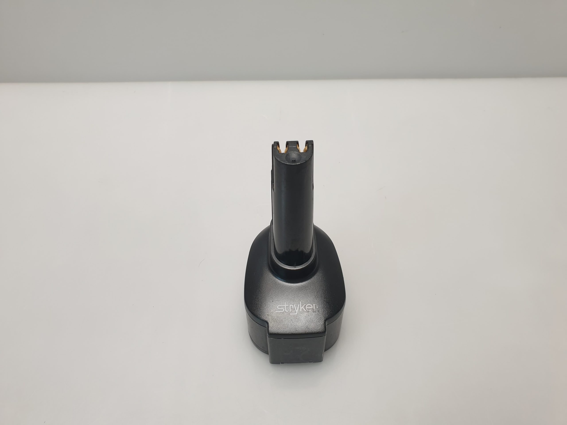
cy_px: 212
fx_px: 426
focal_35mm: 26
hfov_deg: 67.3
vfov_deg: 53.1
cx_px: 284
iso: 50
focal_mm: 4.3
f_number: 2.4
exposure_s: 1/50
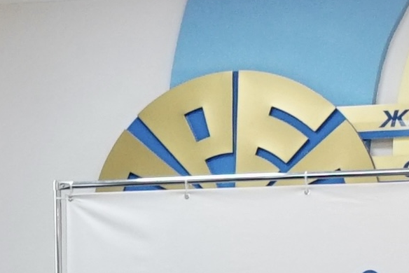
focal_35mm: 204
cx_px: -2
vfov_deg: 6.6
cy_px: 529
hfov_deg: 10.0
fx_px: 2319
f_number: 4
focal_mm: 31
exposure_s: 1/250
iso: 2000
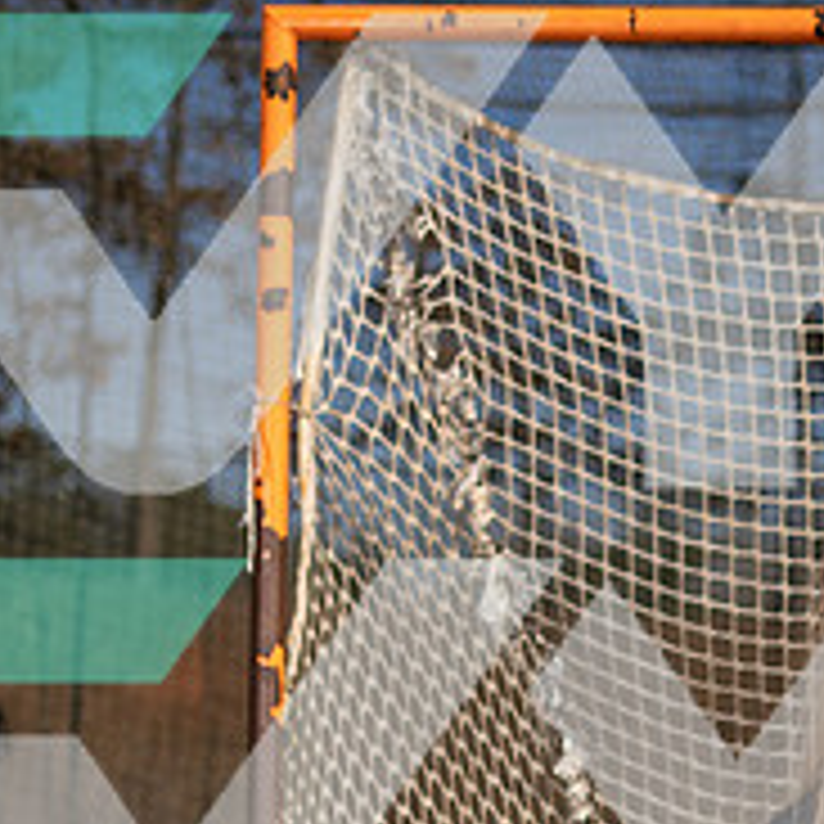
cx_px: 923
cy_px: 799
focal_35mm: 135
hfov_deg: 12.7
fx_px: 3636
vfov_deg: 12.8
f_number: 1.8
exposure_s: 1/8000
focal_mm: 50
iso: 64
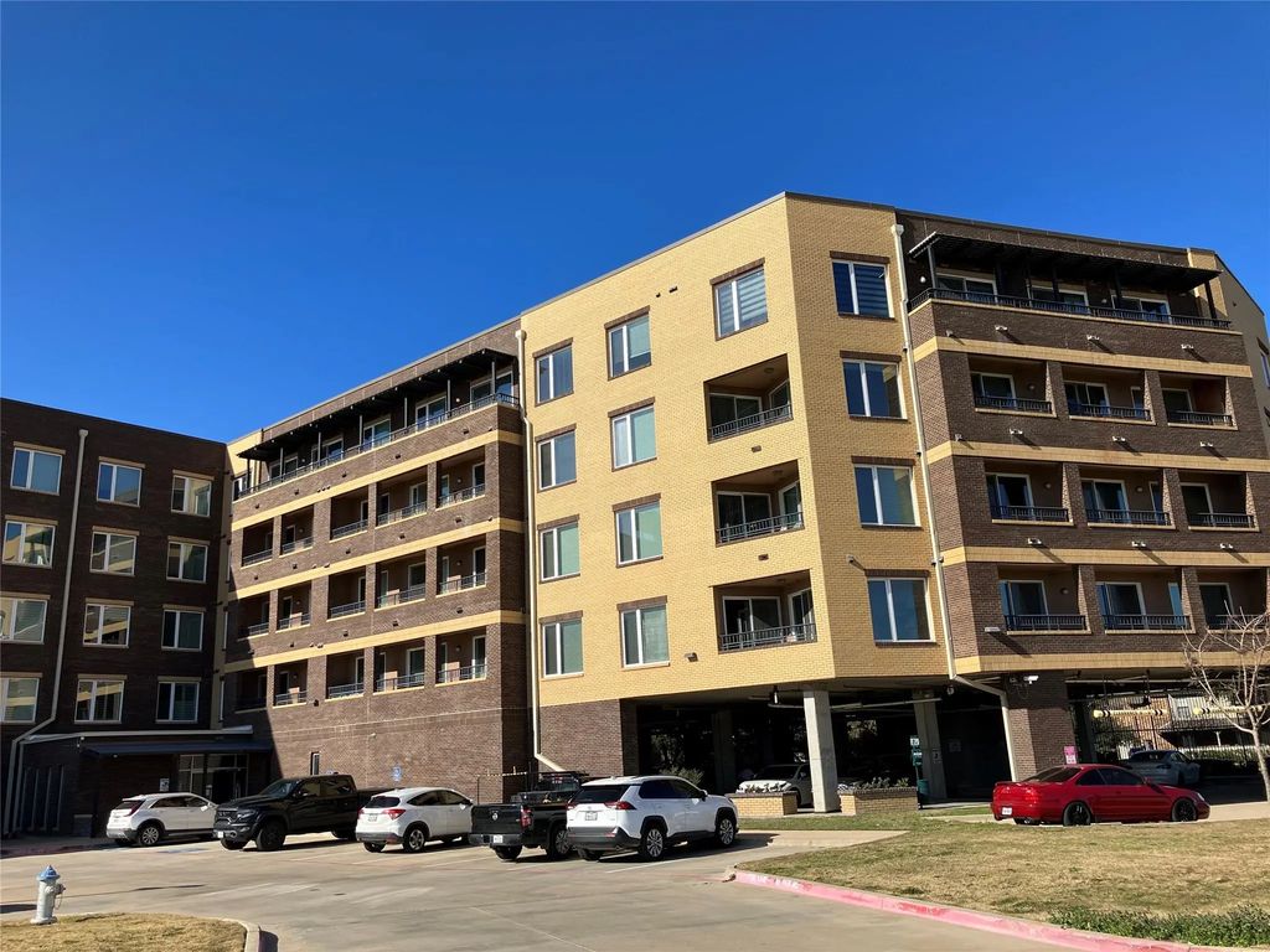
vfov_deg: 49.7
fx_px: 1027
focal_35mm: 28
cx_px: 635
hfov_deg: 63.4
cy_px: 476
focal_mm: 3.99
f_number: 1.8
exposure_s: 1/2024
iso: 32
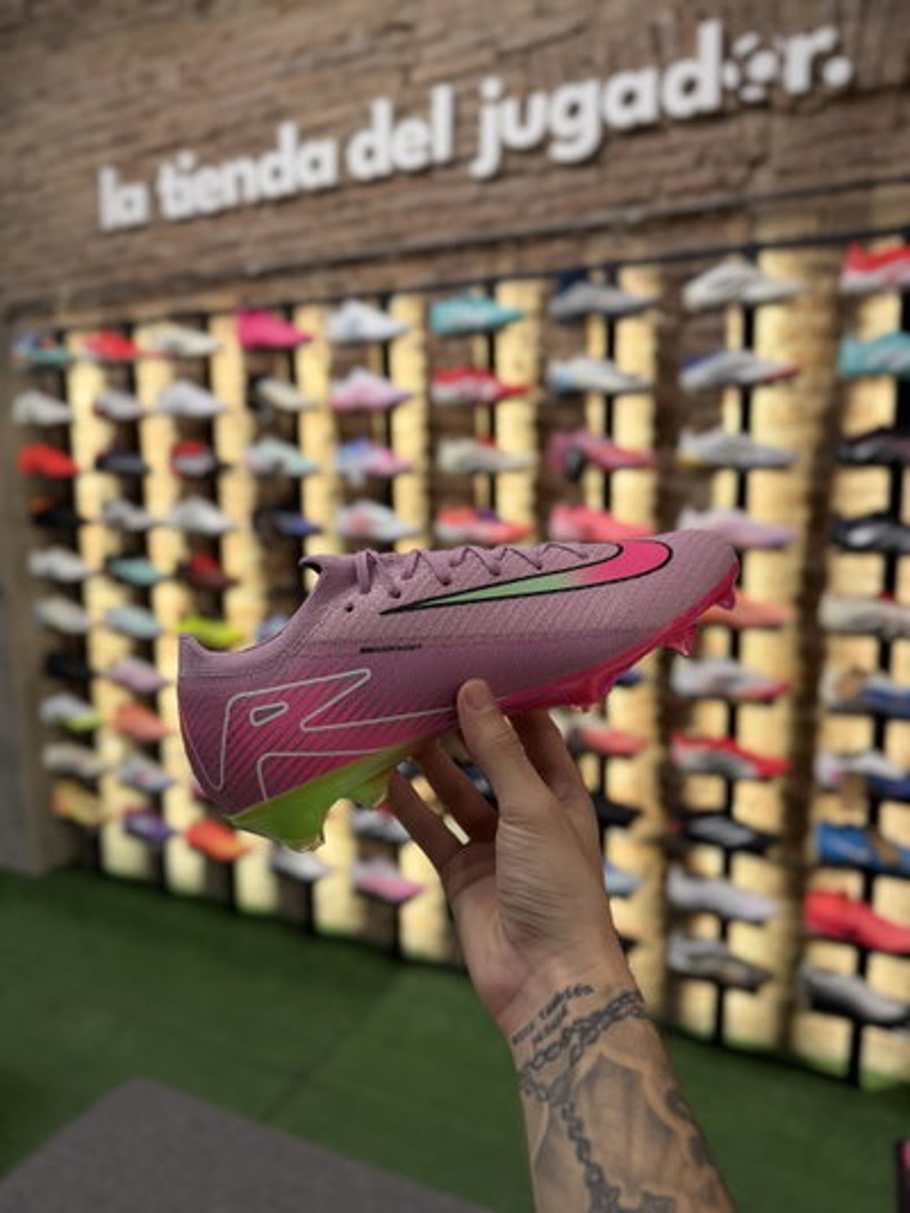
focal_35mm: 24
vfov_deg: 71.6
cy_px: 606
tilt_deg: -9.0
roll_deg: -0.5
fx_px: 841
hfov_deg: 56.8
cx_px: 455
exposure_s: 1/100
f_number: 1.78
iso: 160
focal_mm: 6.76
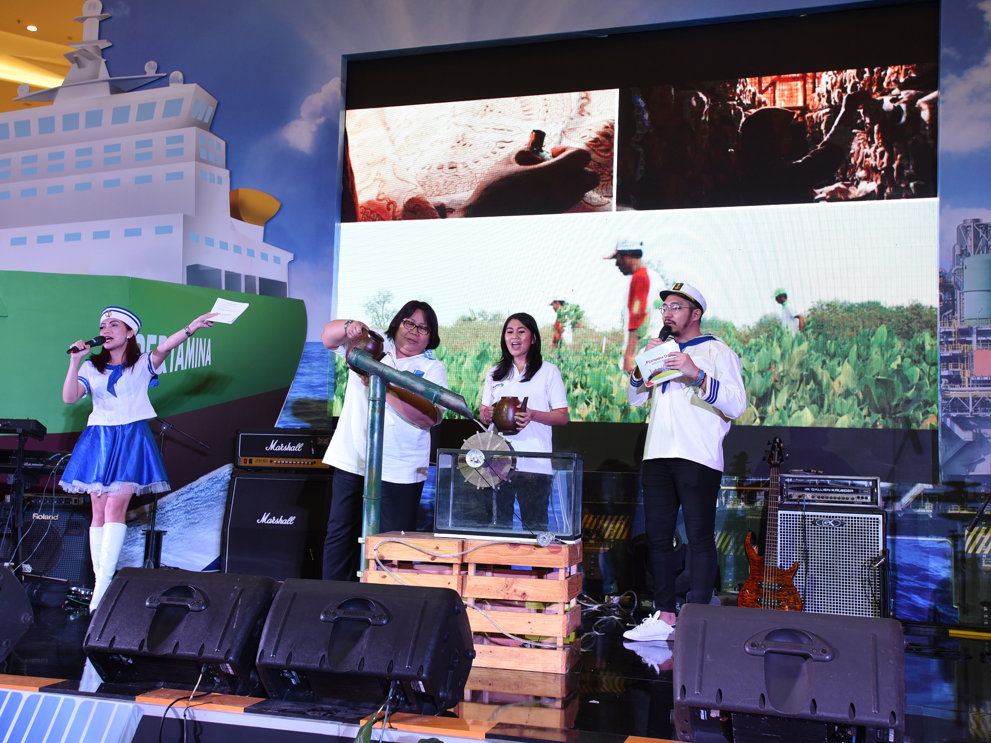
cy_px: 372
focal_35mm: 38
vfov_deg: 37.7
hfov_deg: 49.0
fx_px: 1088
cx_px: 465
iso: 800
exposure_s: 1/80
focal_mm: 35
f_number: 5
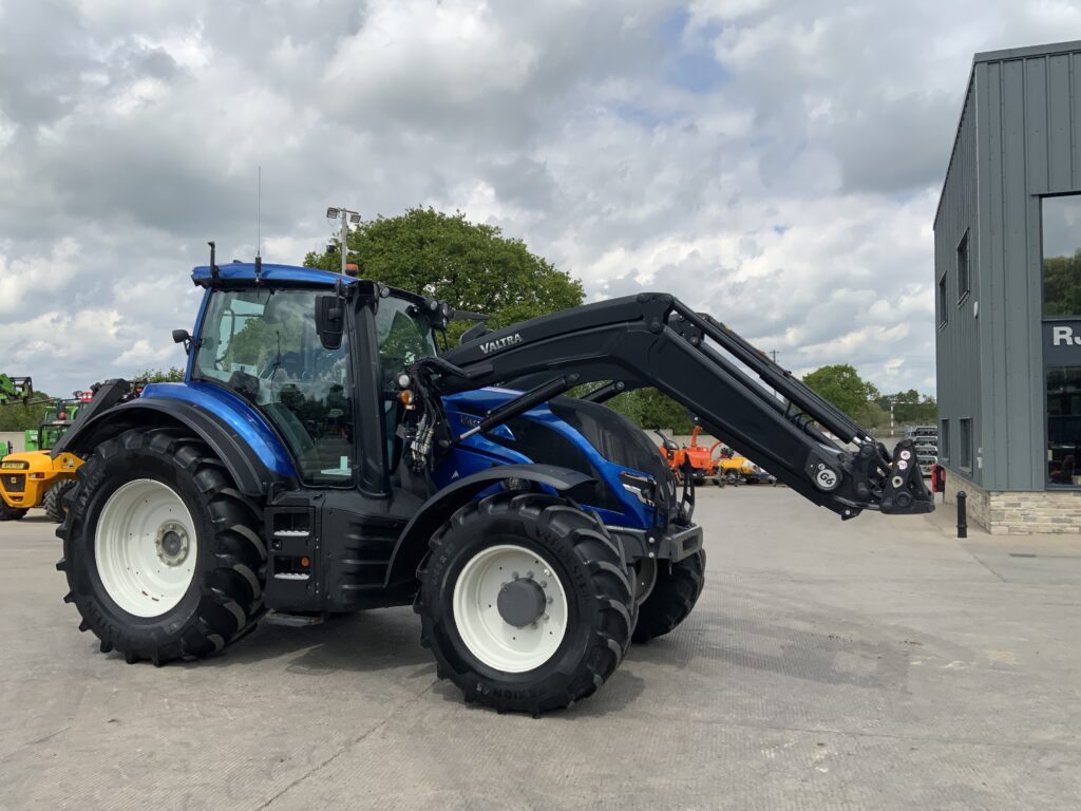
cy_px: 406
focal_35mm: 29
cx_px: 540
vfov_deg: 48.2
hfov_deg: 61.7
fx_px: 906
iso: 16
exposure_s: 1/2427
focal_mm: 3
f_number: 1.8
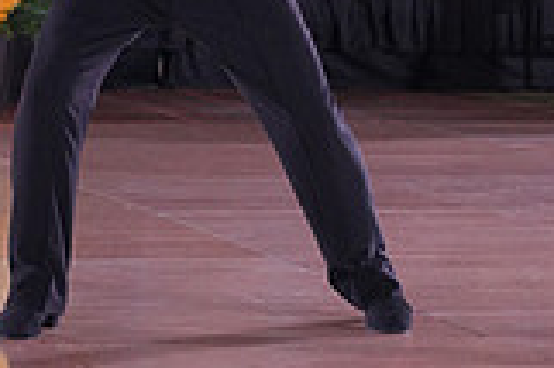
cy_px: -144
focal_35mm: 216
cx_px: -84
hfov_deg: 9.4
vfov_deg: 6.3
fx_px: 3321
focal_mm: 60
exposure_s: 1/400
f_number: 3.5
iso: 1600
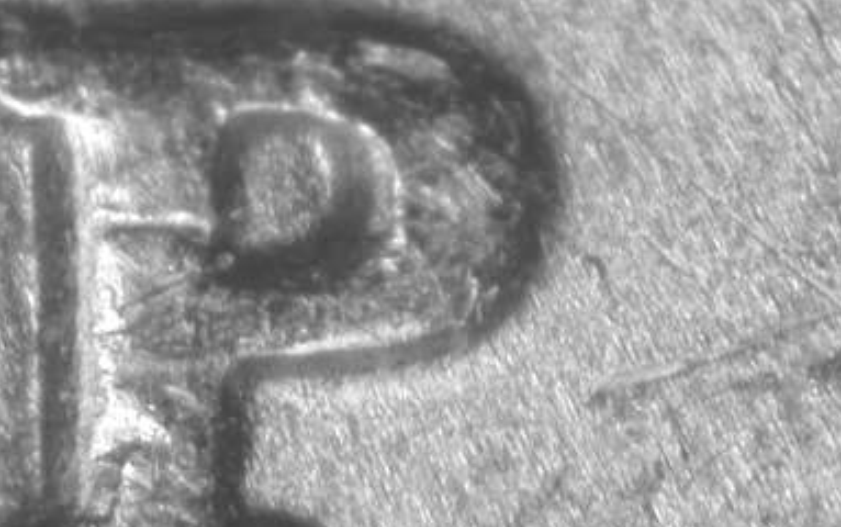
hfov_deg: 9.1
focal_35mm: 230
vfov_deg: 5.7
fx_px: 5275
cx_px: 257
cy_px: 312
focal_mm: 26.9
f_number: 4.6
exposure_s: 1/5.8
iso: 100
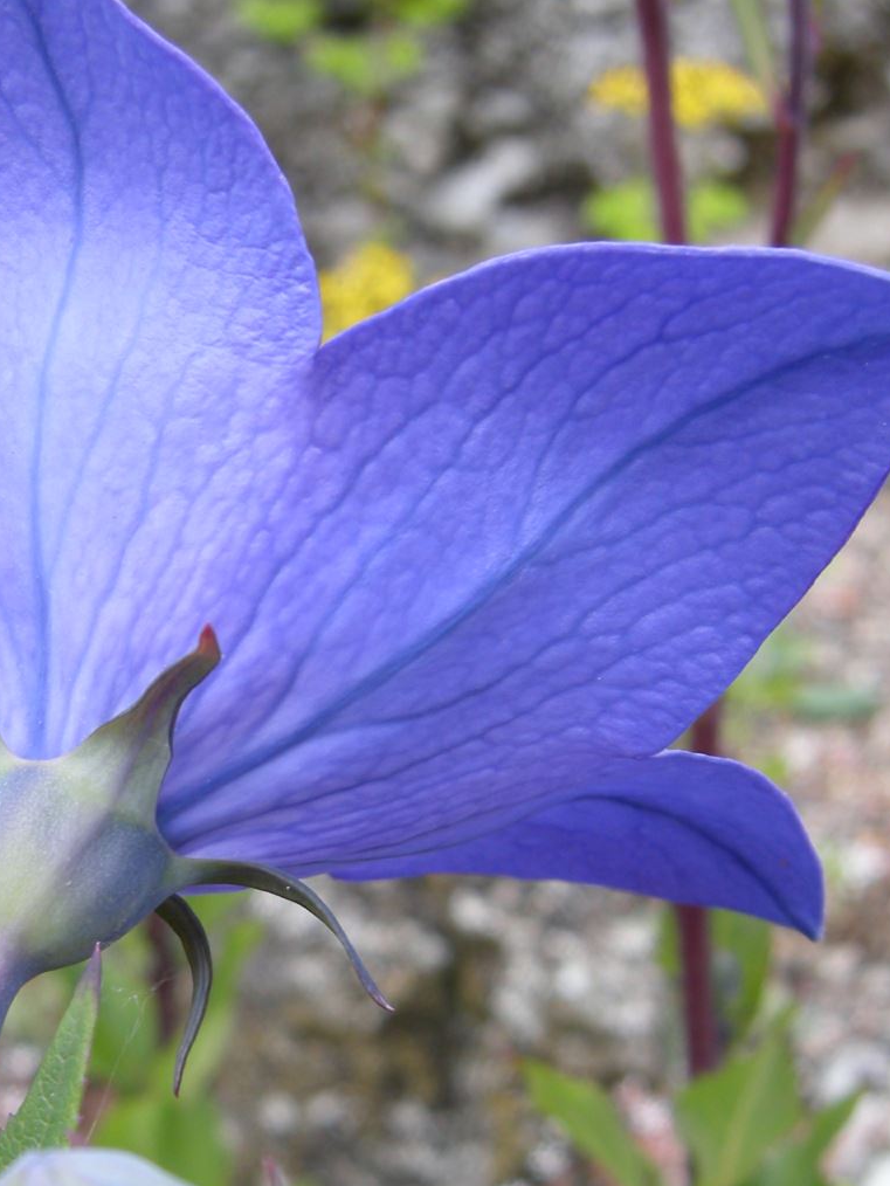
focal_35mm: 69
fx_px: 2364
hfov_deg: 20.9
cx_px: 98
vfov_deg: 28.0
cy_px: 756
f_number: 3.8
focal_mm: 7.5
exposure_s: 1/106
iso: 64
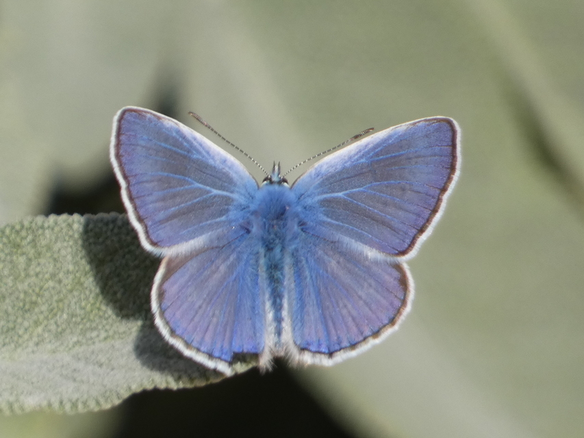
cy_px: 219
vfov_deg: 1.2
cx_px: 292
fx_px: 20248
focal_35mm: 1200
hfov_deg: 1.7
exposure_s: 1/200
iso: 80
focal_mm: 215
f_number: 5.9
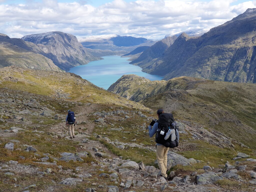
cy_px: 96
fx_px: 385
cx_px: 128
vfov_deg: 28.0
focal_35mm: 52
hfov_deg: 36.8
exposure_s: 1/557
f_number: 2.4
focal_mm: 6
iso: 100
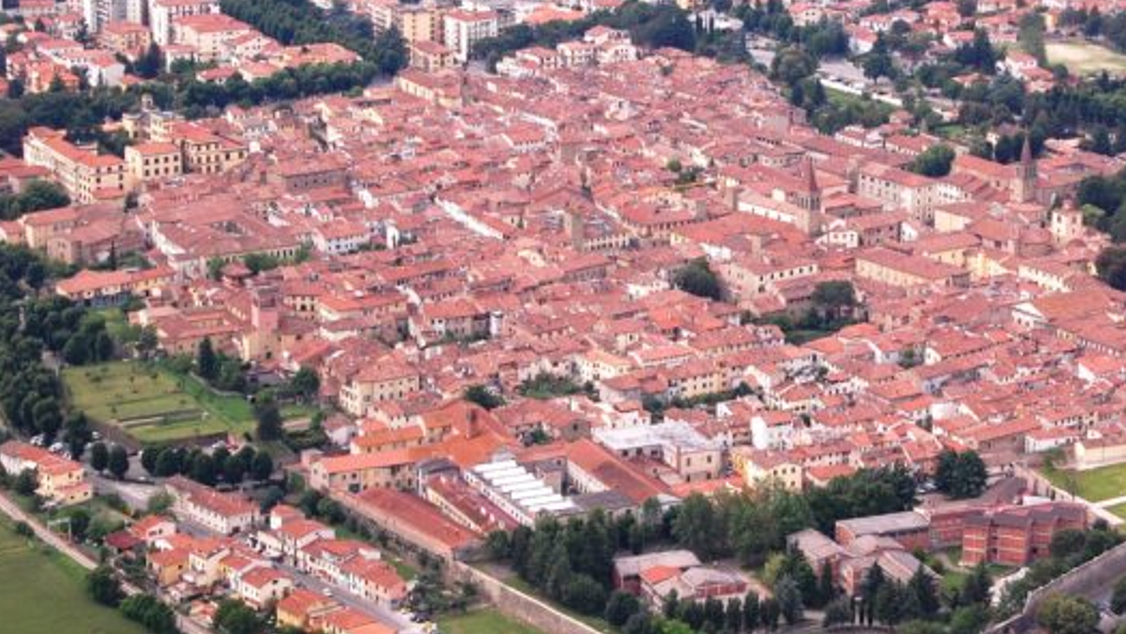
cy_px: 289
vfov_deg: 10.5
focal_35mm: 115
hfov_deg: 18.6
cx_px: 776
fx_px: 3434
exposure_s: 1/250
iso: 250
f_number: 10
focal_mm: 50
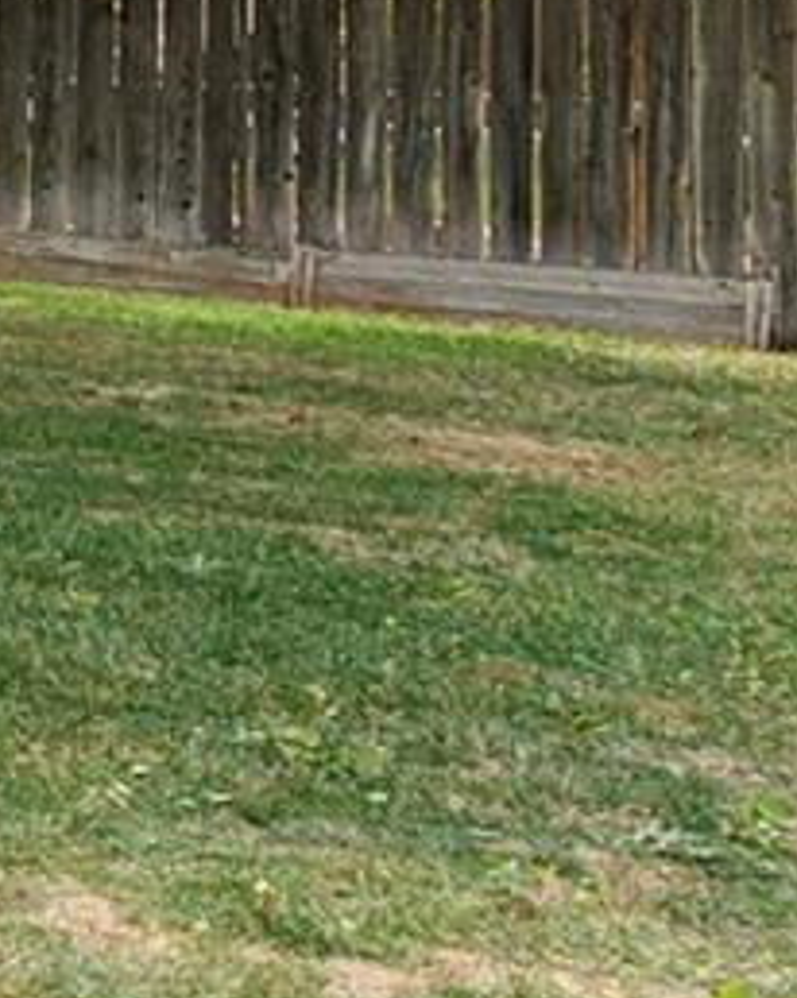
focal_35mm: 99
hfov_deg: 8.9
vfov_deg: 16.5
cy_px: -747
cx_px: -2151
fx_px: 2922
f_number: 7.1
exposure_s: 1/80
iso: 100
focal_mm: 17
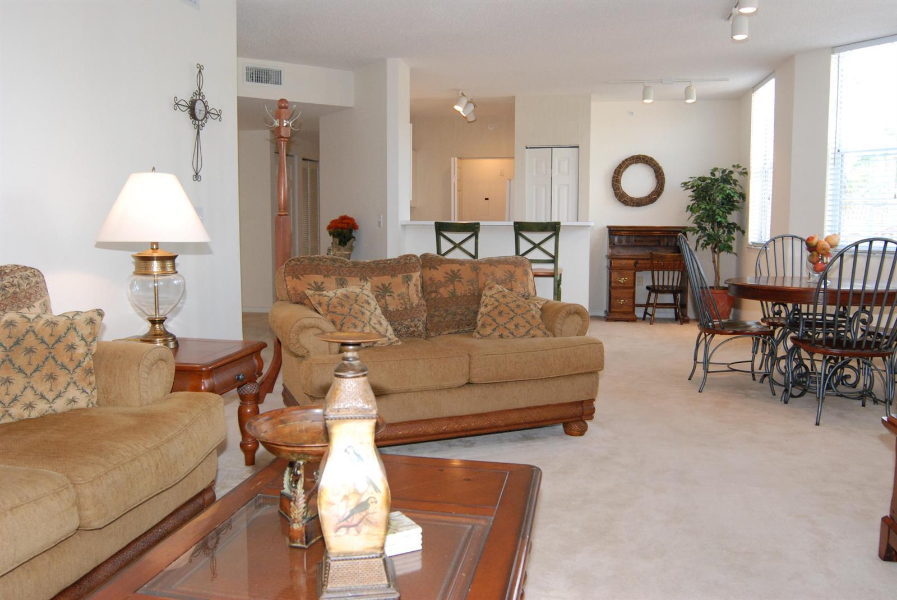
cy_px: 300
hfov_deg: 67.3
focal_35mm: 27
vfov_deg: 48.0
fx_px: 673
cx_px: 448
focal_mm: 18
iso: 1000
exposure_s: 1/60
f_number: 7.1
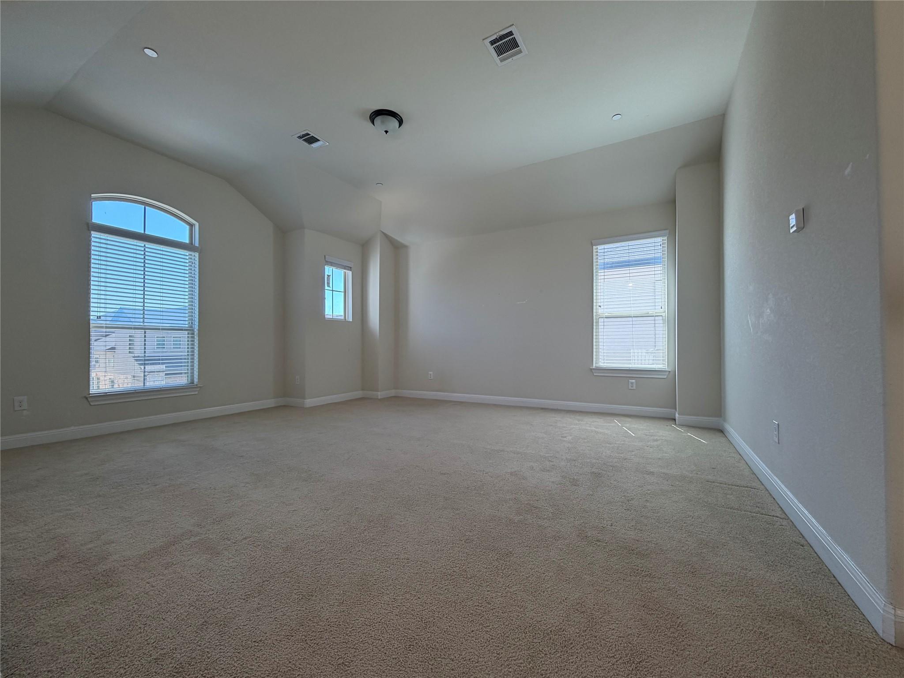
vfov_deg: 85.7
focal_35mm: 14
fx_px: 366
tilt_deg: +2.1
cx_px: 452
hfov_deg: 102.1
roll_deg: +0.1
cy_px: 339
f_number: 2.2
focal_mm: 2.22
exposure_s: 1/120
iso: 80
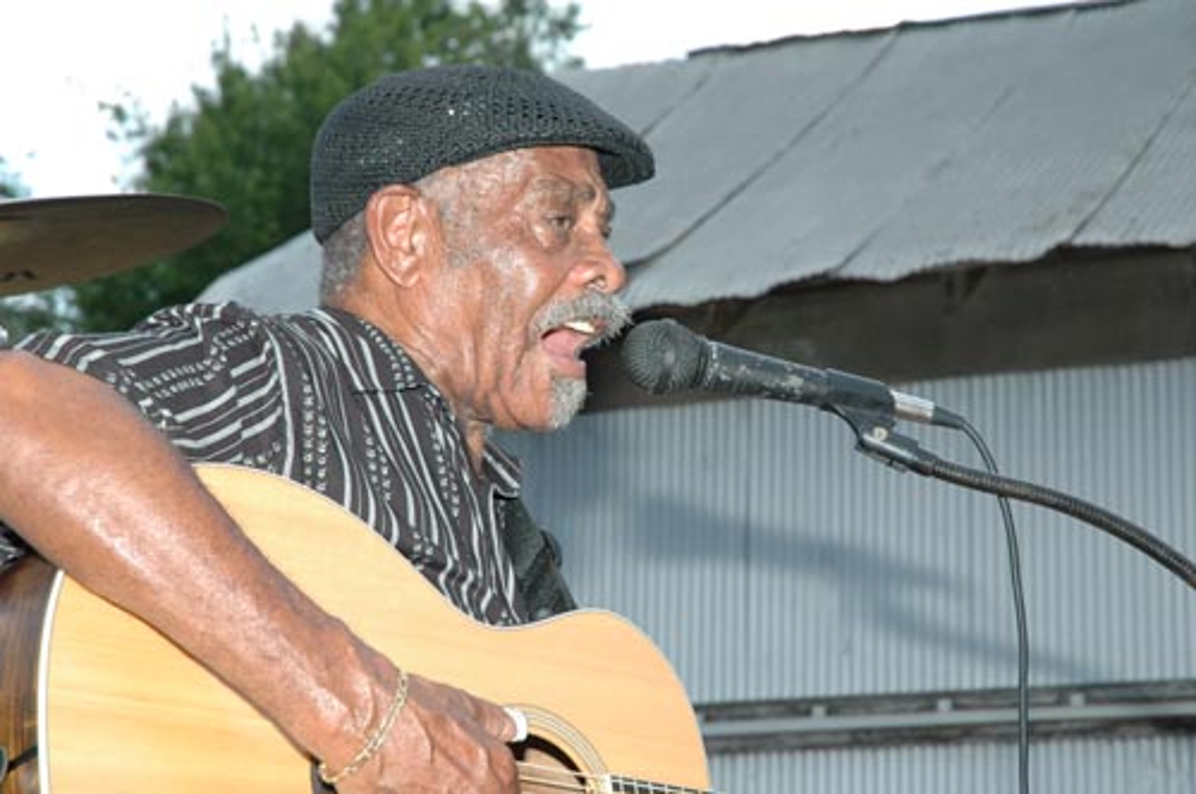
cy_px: 397
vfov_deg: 13.0
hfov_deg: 19.5
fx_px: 3484
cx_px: 598
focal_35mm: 105
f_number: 9.5
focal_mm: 70
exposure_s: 1/350
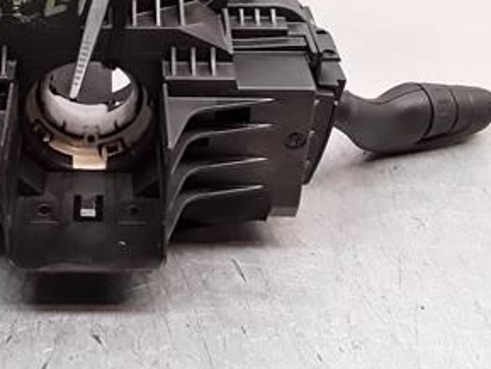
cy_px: 78
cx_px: 92
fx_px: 880
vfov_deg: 23.4
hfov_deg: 30.4
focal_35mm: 62
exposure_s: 1/100
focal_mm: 2.91
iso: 100
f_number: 1.9
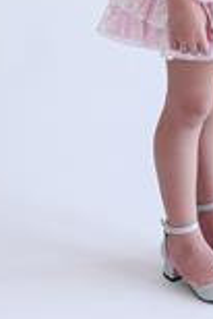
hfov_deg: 10.3
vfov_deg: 14.2
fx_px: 1178
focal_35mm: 133
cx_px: 213
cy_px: -183
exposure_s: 1/125
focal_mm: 35
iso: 640
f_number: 8
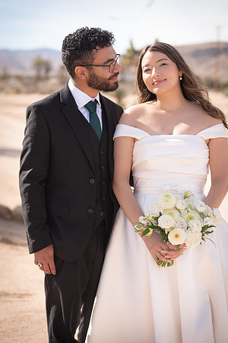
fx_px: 665
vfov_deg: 28.8
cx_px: 114
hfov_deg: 19.5
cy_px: 172
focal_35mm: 70
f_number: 3.2
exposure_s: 1/4000
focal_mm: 70
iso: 400
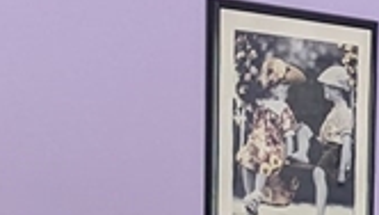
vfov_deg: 7.3
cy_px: 412
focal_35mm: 161
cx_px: 911
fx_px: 1621
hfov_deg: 11.2
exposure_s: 1/40
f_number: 1.85
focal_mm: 6.81
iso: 85
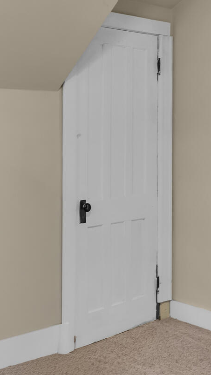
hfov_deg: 22.9
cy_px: 131
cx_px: 149
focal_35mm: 52
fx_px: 518
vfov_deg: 39.5
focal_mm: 16
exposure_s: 1/4
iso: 500
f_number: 4
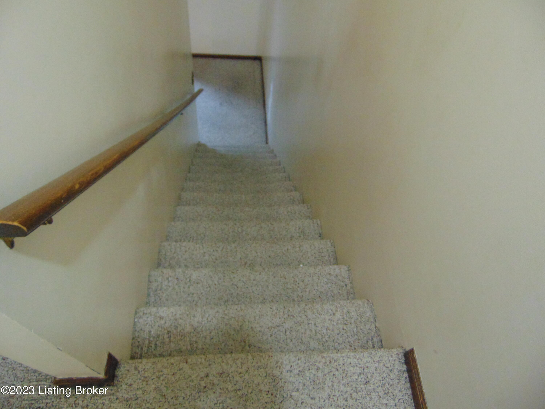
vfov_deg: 54.9
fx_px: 394
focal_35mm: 25
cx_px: 272
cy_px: 204
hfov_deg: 69.4
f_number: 3
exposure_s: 1/15
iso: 400
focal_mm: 4.5
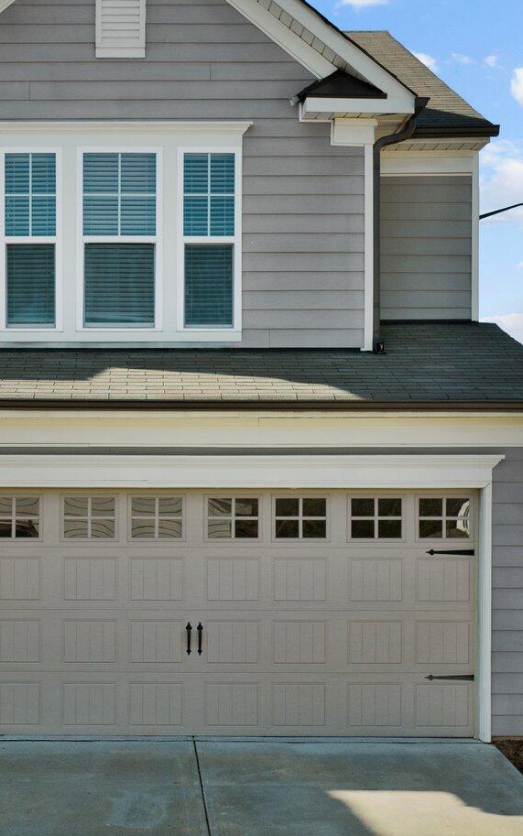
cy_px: 493
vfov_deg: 35.6
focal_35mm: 57
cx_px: 104
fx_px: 1299
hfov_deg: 22.4
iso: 140
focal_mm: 12.29
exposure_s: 1/320
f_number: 2.8
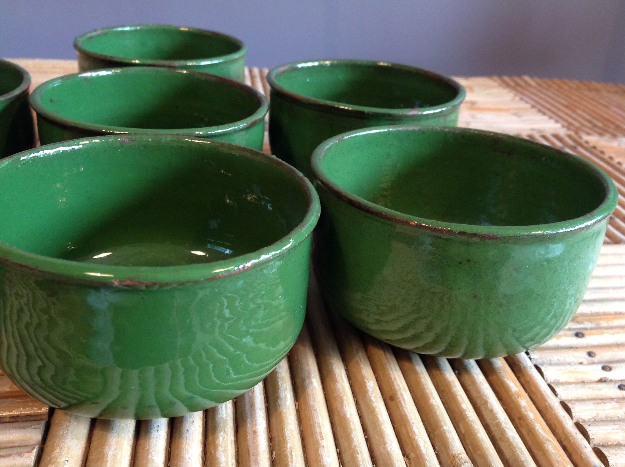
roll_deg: -4.5
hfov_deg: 52.7
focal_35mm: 35
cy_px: 234
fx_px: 631
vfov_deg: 40.6
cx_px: 312
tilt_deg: -26.7
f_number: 2.4
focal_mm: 4.28
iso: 200
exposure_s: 1/17
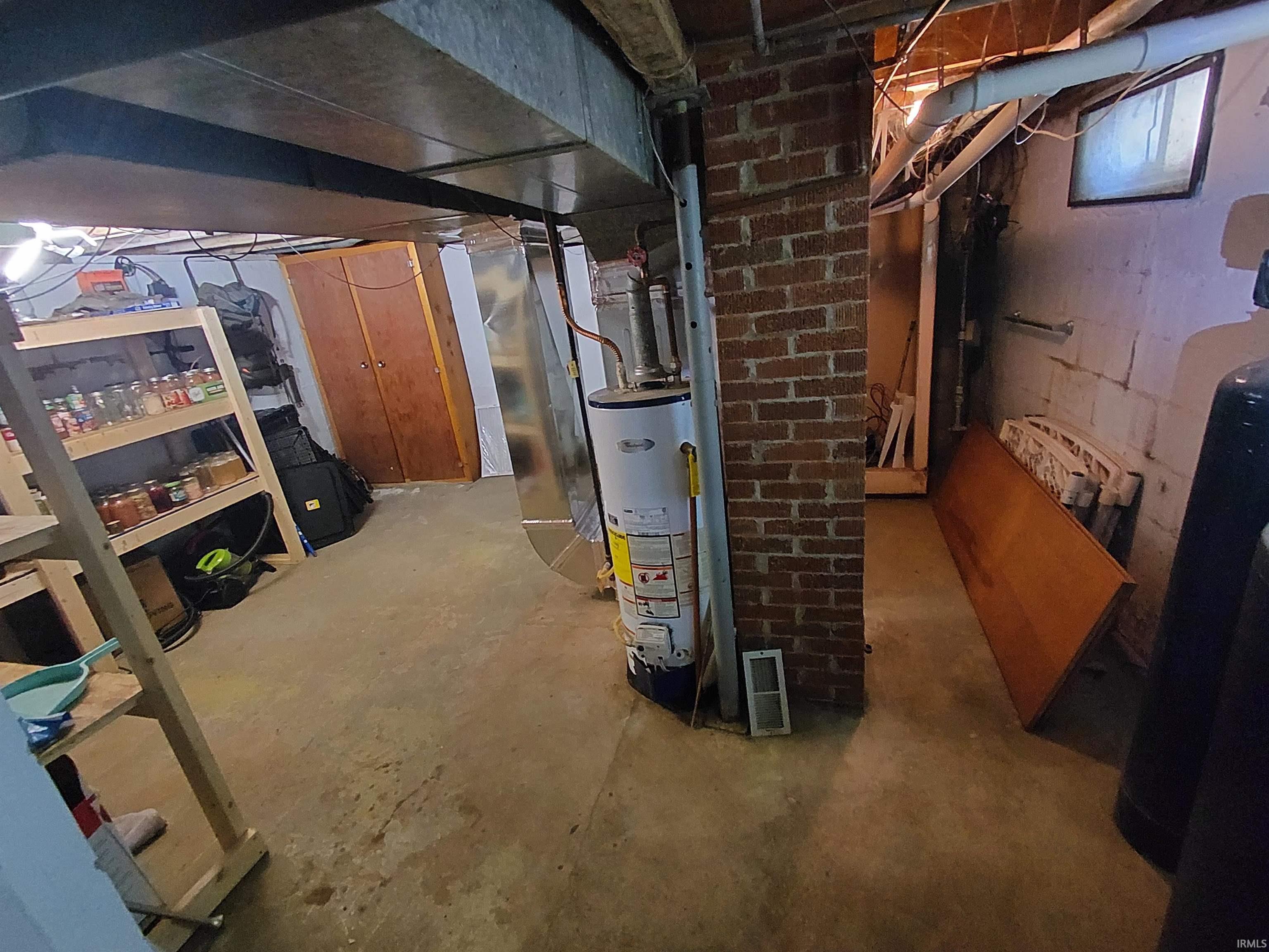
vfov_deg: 78.1
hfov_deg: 94.5
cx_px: 634
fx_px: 587
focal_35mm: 16
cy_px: 476
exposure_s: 1/15
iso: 640
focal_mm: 1.64
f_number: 2.2
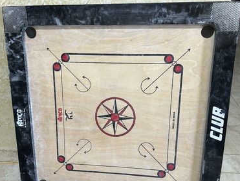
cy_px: 105
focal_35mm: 32
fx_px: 222
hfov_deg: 56.7
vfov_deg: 44.1
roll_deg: +3.2
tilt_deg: -30.8
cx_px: 114
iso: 100
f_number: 1.5
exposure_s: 1/60
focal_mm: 5.7
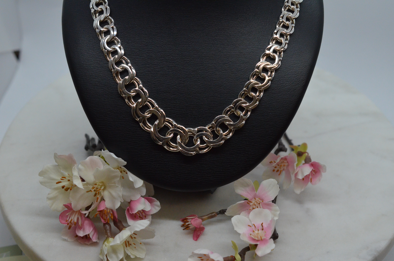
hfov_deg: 33.5
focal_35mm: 60
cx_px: 197
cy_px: 130
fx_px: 655
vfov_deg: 22.5
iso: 2500
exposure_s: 1/1600
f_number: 6.3
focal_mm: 40
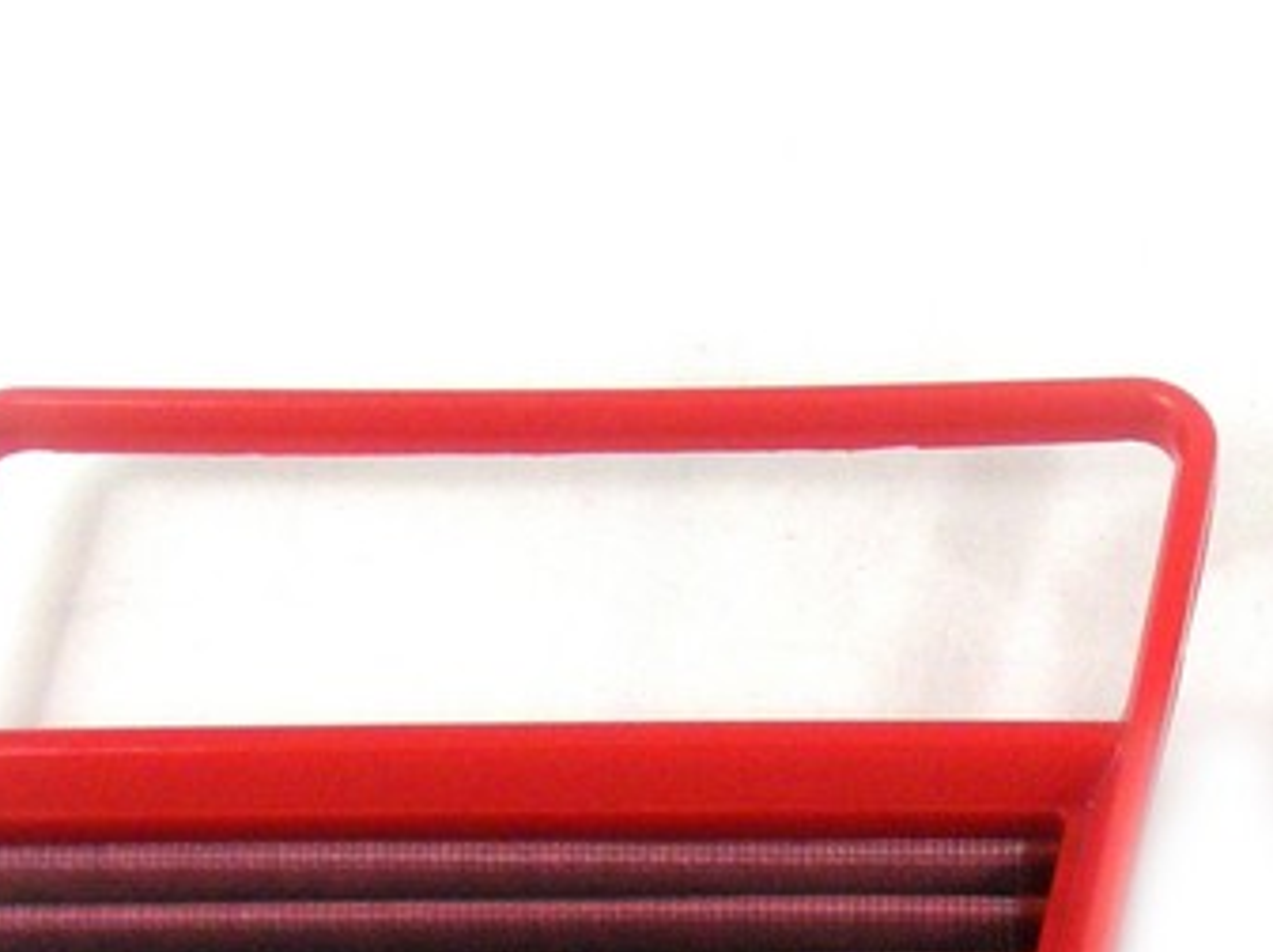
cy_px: 990
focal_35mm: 104
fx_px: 3821
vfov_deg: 14.0
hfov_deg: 18.6
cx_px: 1175
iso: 205
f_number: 2.8
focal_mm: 5.7
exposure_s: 1/55.2
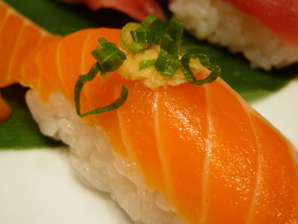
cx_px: 162
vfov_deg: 30.8
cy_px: 95
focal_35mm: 47
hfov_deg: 40.4
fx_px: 405
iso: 100
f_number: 2.8
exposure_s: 1/40
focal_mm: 5.8
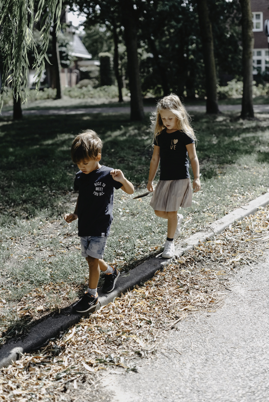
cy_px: 201
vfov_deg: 39.6
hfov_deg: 27.0
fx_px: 560
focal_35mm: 50
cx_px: 134
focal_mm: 50
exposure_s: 1/4000
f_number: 2.8
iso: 250
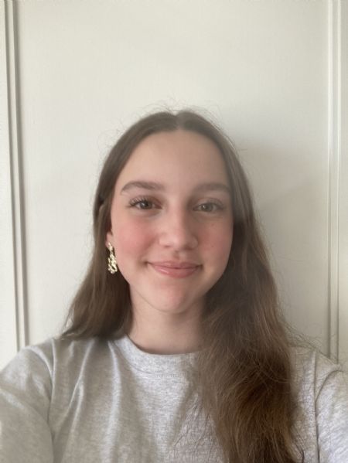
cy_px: 232
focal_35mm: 32
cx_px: 174
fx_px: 428
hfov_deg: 44.2
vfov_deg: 56.8
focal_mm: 2.87
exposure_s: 1/87
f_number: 2.2
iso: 80
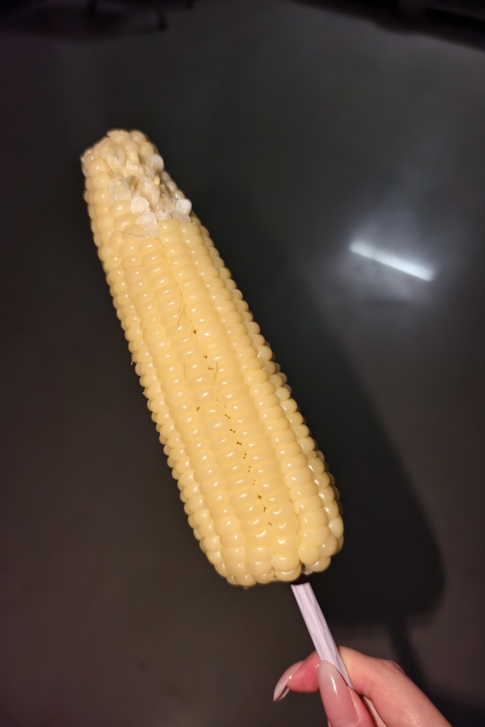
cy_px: 363
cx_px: 220
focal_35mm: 24
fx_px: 485
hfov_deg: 53.1
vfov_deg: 73.7
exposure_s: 1/100
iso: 351
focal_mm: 5.6
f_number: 1.57
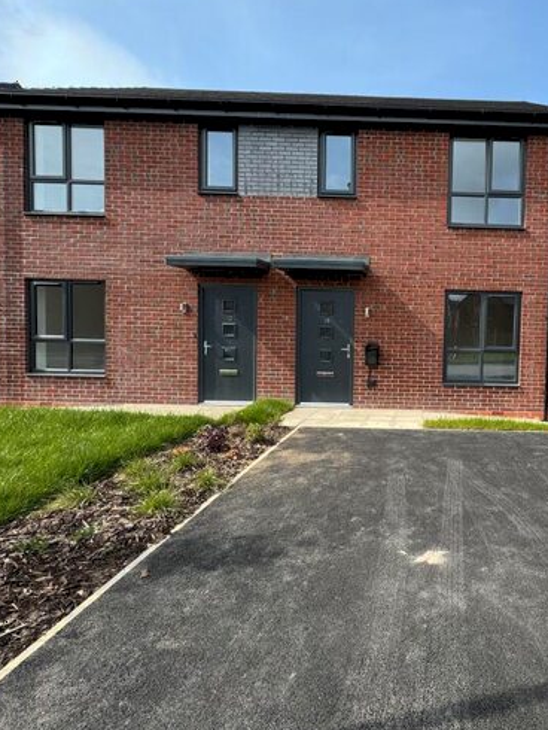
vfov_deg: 81.7
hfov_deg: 61.0
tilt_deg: -2.3
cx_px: 433
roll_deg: -1.7
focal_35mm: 20
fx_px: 422
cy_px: 349
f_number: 2.2
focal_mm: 2.22
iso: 40
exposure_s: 1/610
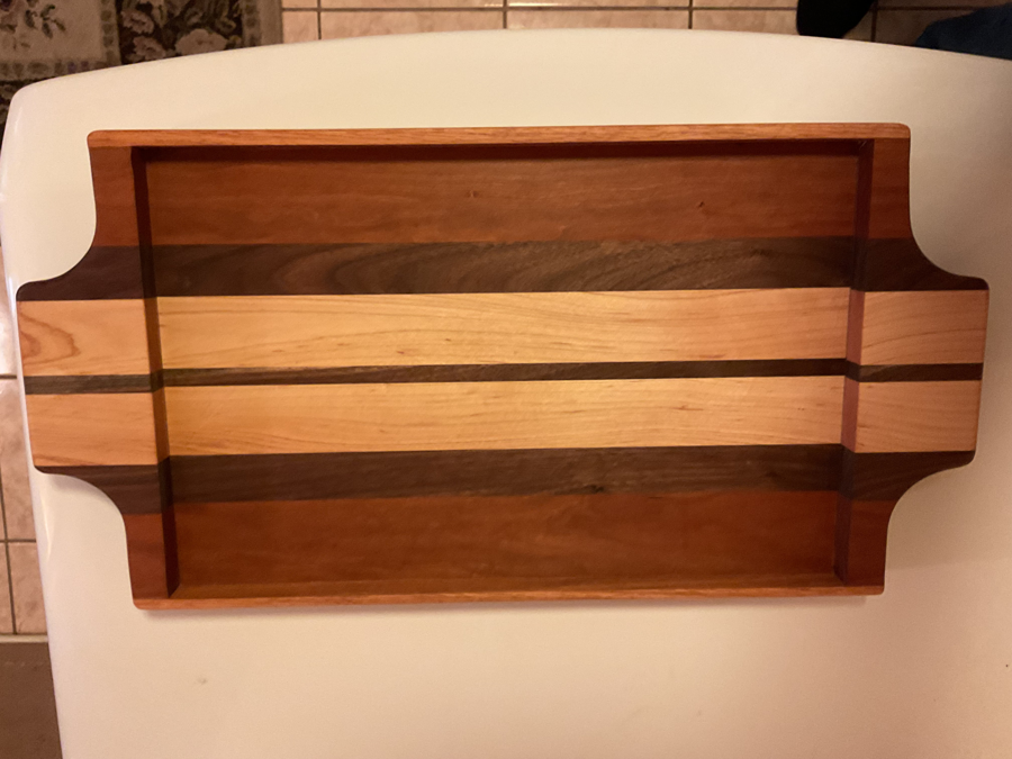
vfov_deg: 48.2
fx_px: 848
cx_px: 506
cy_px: 380
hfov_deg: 61.7
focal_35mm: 29
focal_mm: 3
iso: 250
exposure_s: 1/60
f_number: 1.8
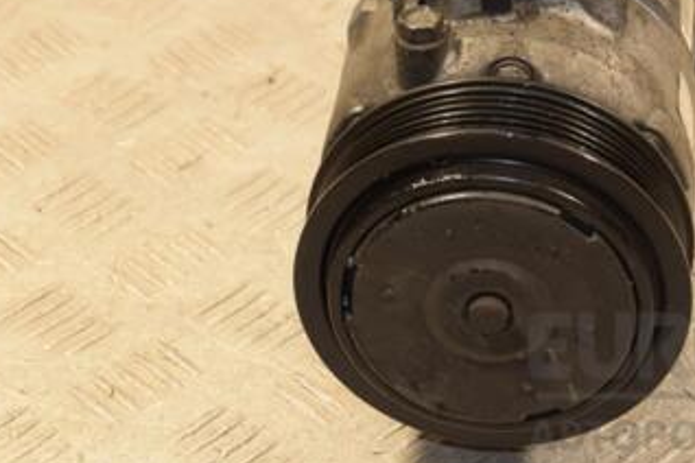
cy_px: 55
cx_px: 487
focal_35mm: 147
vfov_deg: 9.3
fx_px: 2838
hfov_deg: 13.9
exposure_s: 1/200
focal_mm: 52
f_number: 5
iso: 800
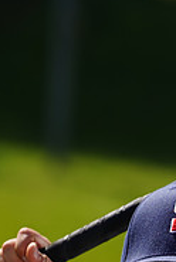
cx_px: 189
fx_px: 6129
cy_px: 313
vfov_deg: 2.5
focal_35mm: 839
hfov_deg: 1.6
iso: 100
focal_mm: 268
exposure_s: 1/250
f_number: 8
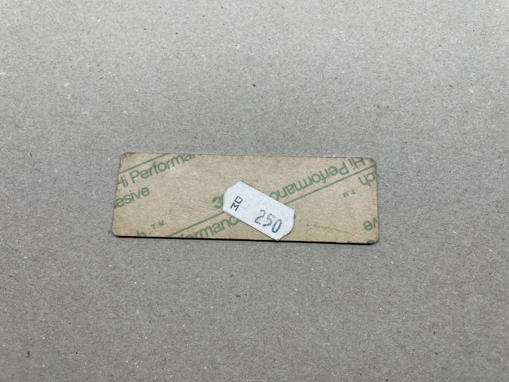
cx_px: 254
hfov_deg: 67.3
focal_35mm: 26
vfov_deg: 53.1
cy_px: 191
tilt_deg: -74.5
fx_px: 382
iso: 40
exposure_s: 1/100
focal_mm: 4.2
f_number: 1.6
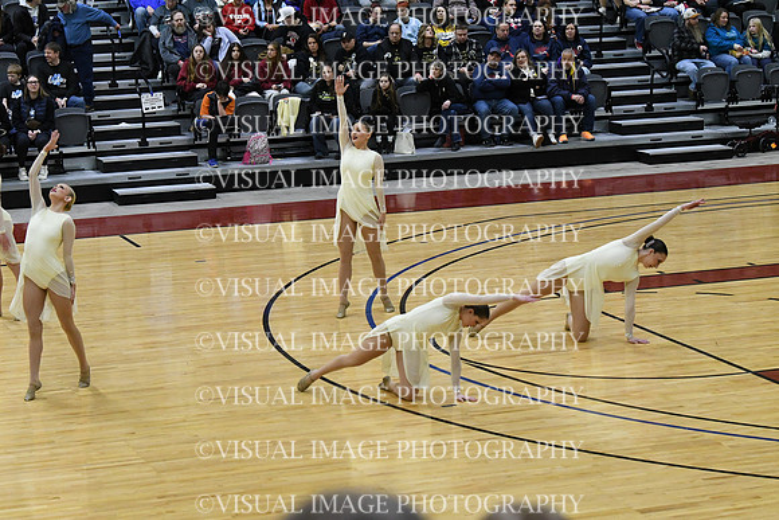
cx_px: 390
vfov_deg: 13.0
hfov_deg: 19.5
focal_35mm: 105
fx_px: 2273
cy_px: 260
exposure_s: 1/500
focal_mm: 70
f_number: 4
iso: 5000
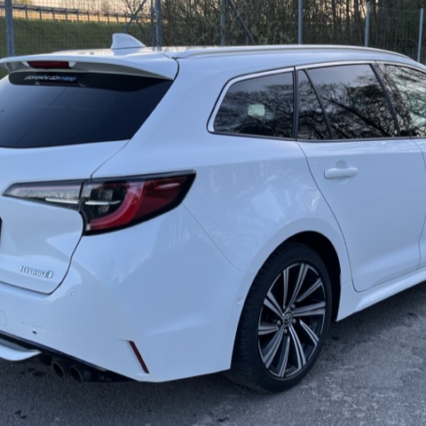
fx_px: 682
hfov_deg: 34.7
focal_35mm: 49
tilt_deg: -14.4
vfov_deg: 34.7
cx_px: 222
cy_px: 214
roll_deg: +0.7
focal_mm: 5.1
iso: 50
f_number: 1.6
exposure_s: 1/347
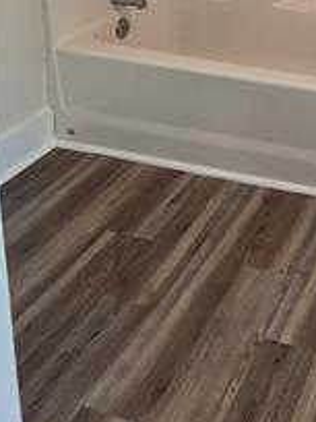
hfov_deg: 24.8
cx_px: 364
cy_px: -52
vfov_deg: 31.2
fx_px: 657
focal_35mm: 54
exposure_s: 1/120
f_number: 1.8
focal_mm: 5.4
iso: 160
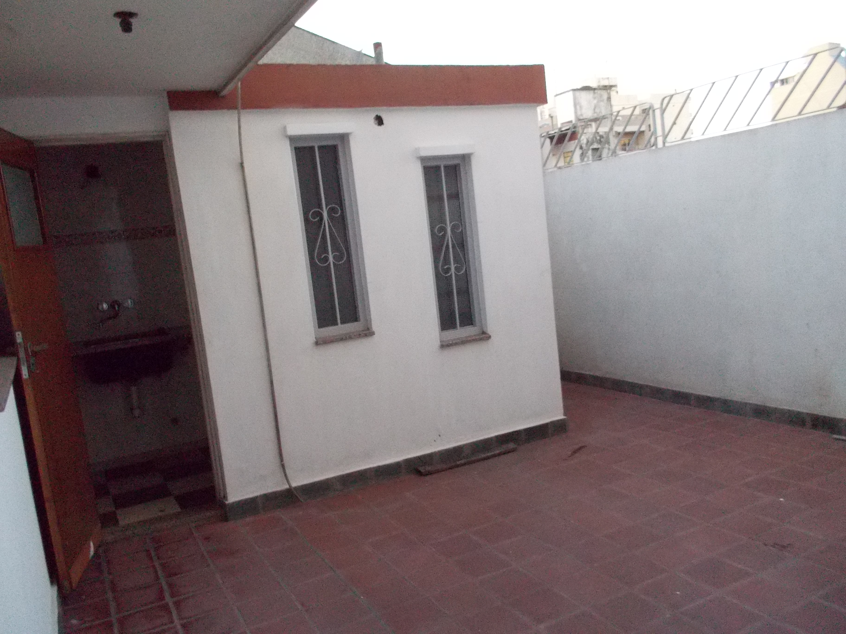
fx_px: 709
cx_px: 423
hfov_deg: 61.7
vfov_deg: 48.2
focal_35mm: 29
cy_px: 317
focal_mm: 4.1
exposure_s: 1/125
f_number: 3.3
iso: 640
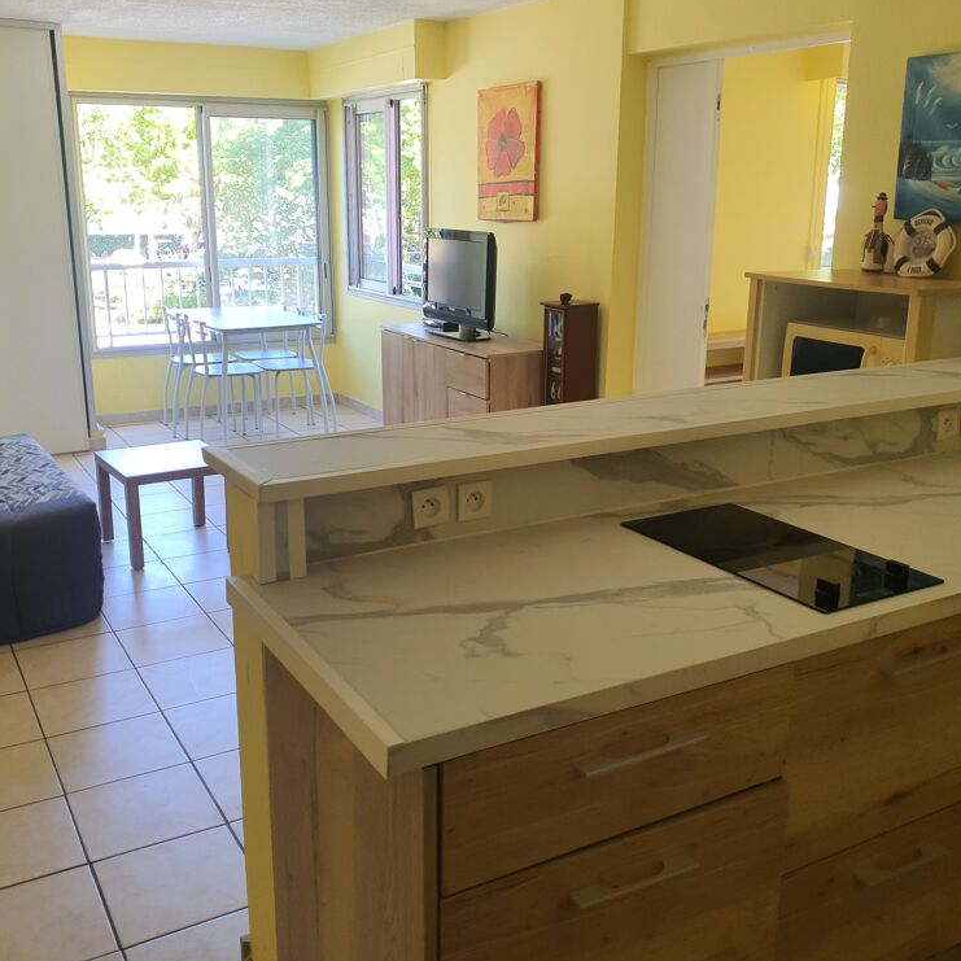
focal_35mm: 31
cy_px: 481
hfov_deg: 52.4
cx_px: 419
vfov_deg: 52.5
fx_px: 974
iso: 50
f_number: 1.5
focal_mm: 4.3
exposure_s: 1/100
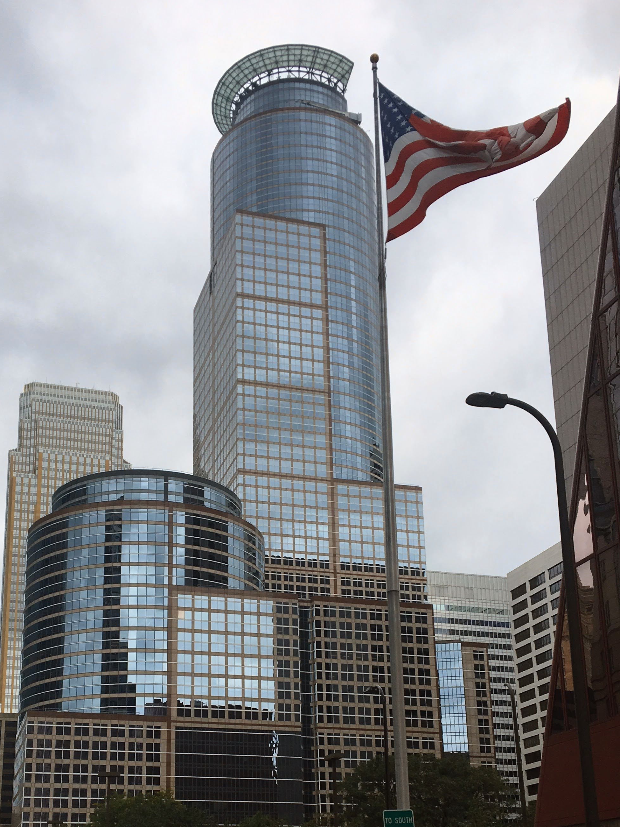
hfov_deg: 32.0
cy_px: 634
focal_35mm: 45
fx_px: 1074
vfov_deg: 40.7
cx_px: 231
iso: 25
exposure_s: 1/916
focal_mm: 4.15
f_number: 2.2
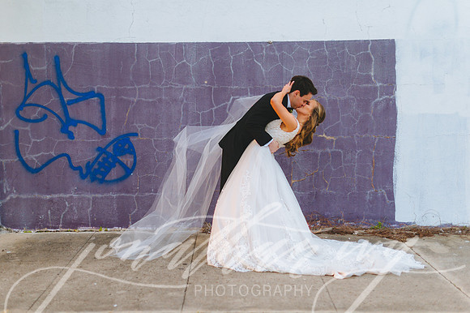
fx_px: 702
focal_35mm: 54
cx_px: 217
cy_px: 161
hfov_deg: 37.0
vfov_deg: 25.1
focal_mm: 50
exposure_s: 1/800
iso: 400
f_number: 2
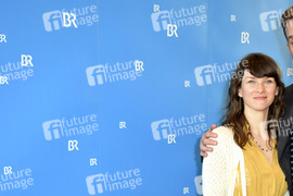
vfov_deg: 16.9
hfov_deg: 25.2
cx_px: 194
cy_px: 155
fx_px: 651
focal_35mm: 80
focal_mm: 32
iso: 1100
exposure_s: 1/125
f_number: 4.5
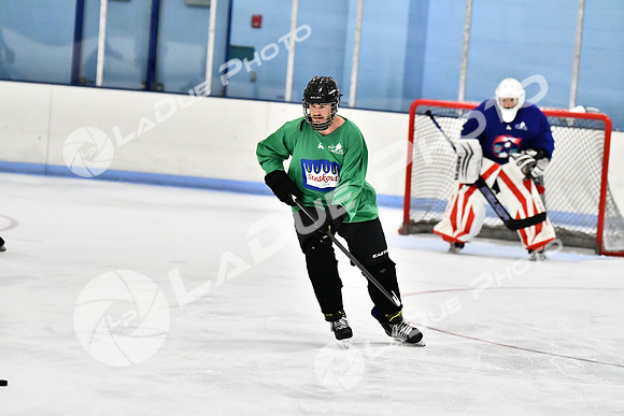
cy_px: 208
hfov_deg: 10.2
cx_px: 312
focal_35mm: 202
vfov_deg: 6.8
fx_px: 3511
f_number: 2.8
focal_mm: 135
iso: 8000
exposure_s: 1/1600
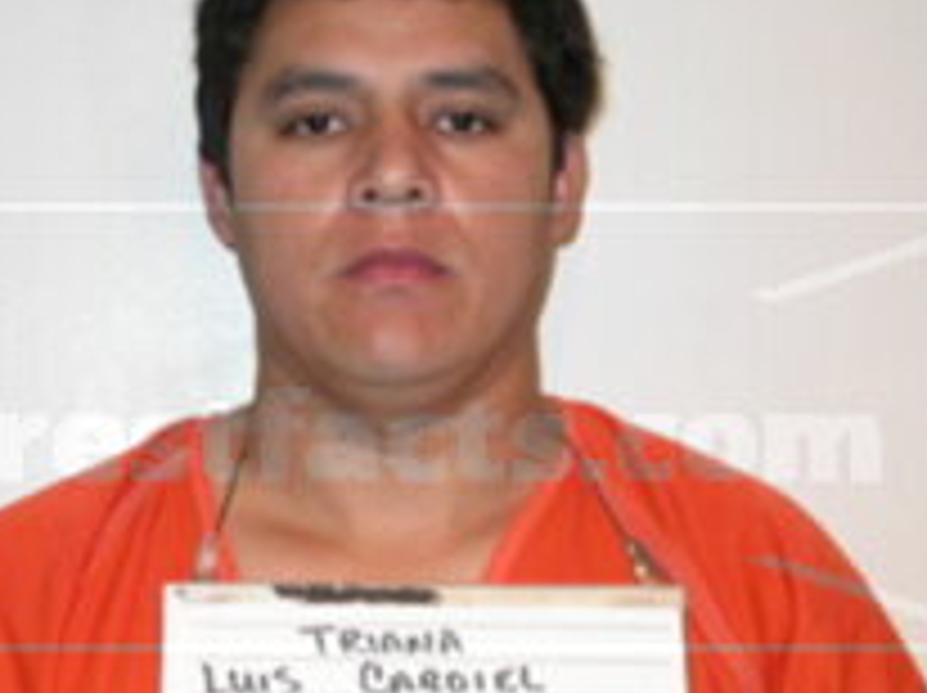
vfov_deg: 14.2
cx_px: 367
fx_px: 2782
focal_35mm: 104
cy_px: 430
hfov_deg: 18.9
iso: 100
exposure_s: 1/60.3
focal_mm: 12.9
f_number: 3.1
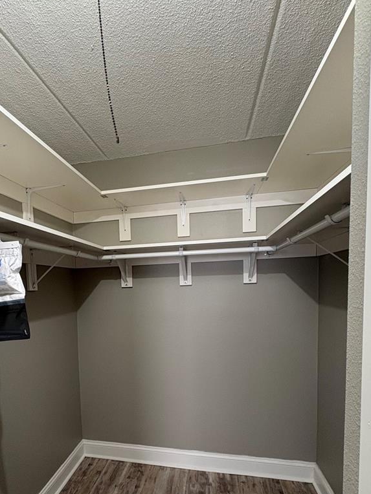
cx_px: 135
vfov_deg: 75.0
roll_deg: +2.0
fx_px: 314
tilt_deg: -4.2
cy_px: 311
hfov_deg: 60.1
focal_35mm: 22
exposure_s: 1/60
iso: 250
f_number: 2.2
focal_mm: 2.22
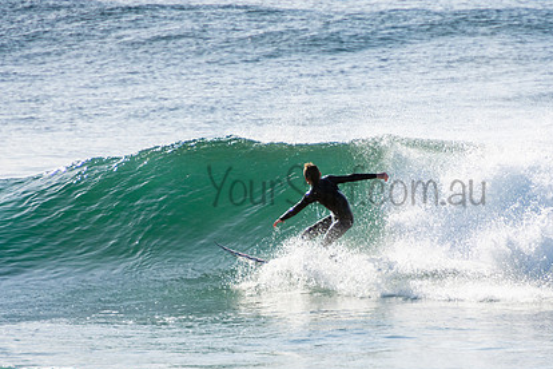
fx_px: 12918
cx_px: 345
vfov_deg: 1.6
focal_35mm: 841
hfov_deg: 2.5
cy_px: 174
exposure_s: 1/2000
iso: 200
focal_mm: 400
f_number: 5.6
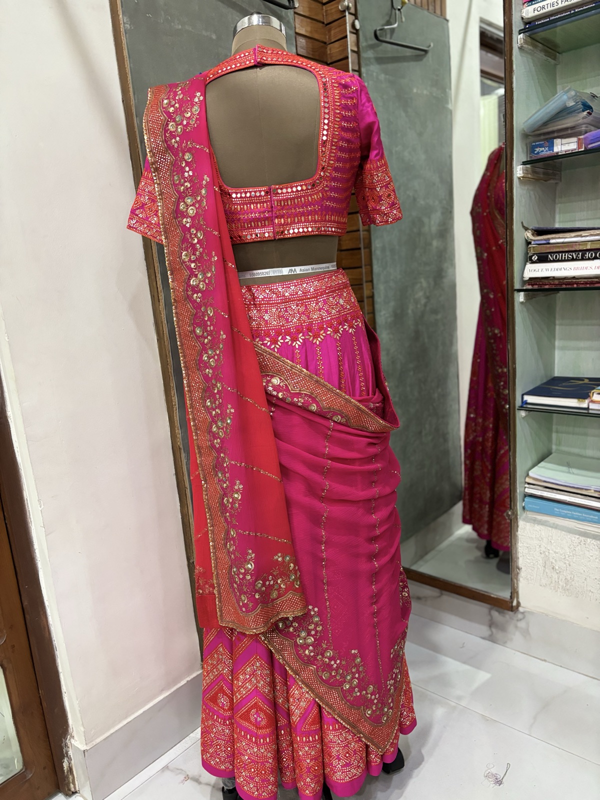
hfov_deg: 53.1
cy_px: 400
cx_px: 300
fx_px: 601
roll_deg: +5.1
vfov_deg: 67.3
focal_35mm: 26
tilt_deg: -12.1
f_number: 1.6
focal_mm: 5.96
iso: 250
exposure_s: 1/50
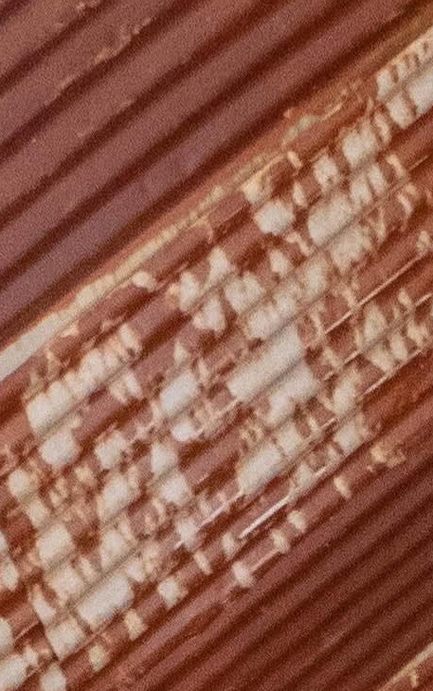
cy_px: 2039
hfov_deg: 10.4
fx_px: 2263
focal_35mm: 120
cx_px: 746
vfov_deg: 11.2
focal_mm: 9
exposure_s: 1/80
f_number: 4.5
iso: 800
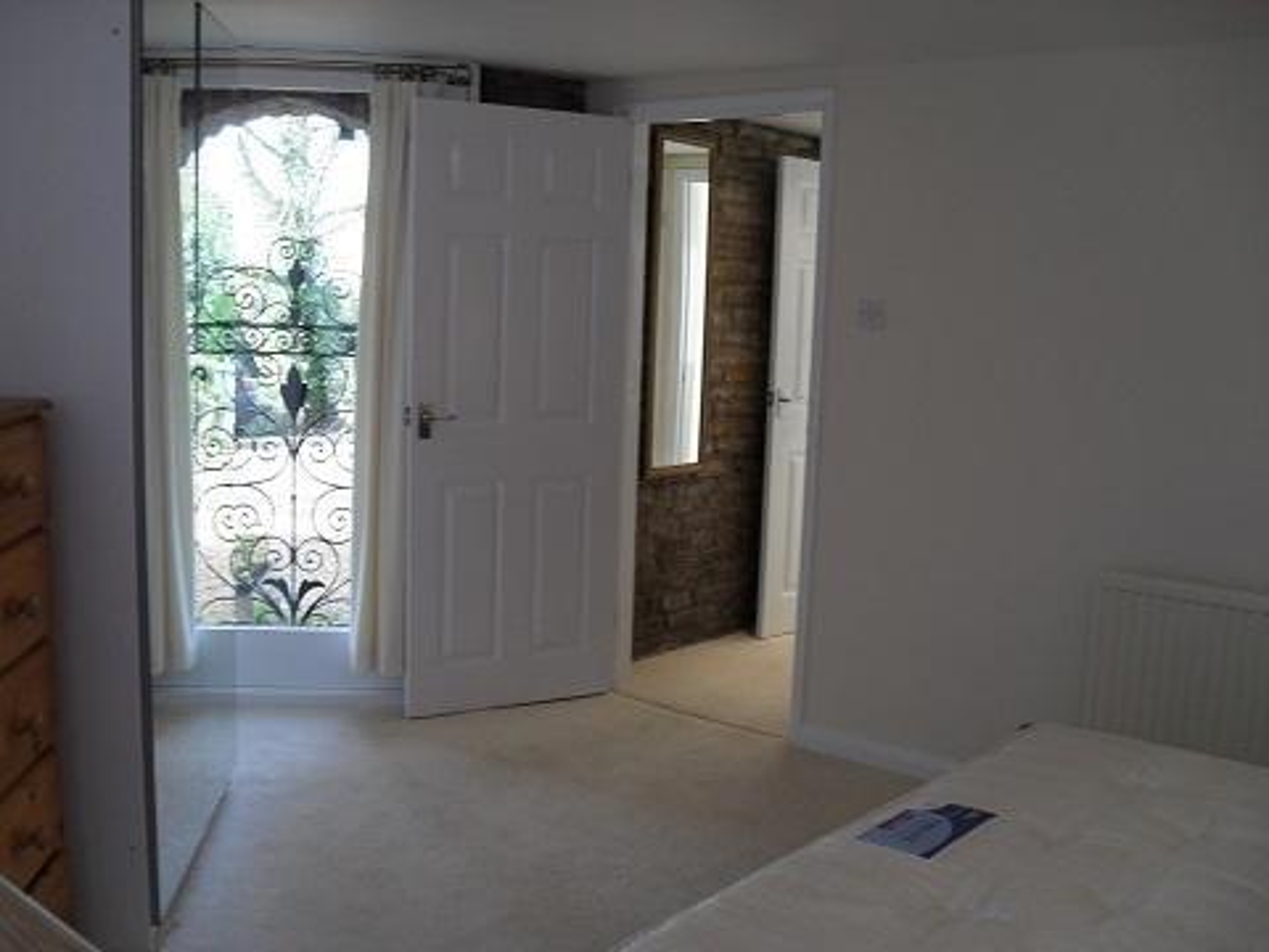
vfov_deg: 40.7
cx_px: 634
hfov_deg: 52.6
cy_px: 476
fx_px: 1283
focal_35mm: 35
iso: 100
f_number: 2.8
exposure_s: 1/45
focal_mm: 6.2
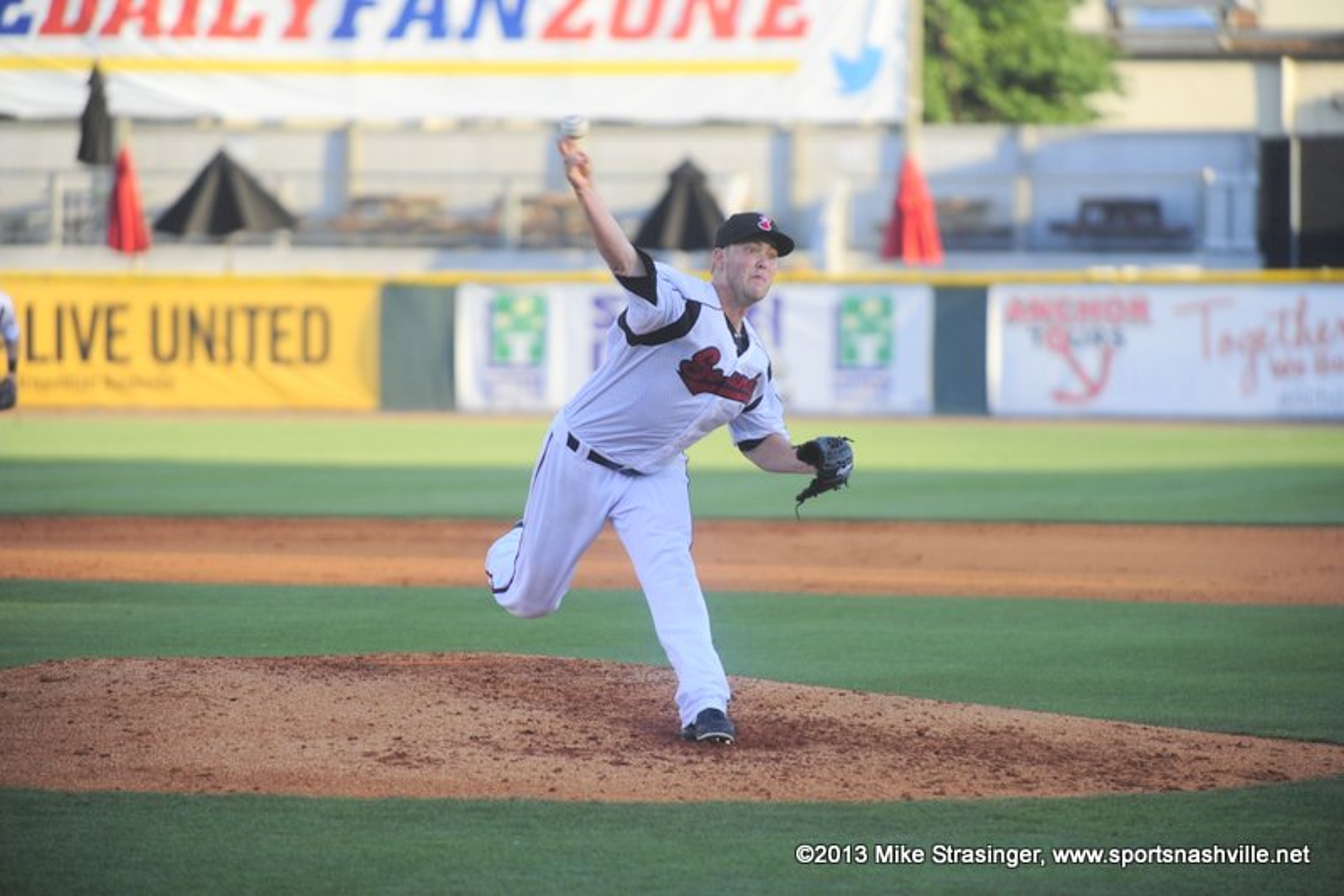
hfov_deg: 7.4
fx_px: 10451
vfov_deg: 4.9
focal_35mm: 280
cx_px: 672
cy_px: 448
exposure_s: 1/1250
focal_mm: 280
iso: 900
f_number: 4
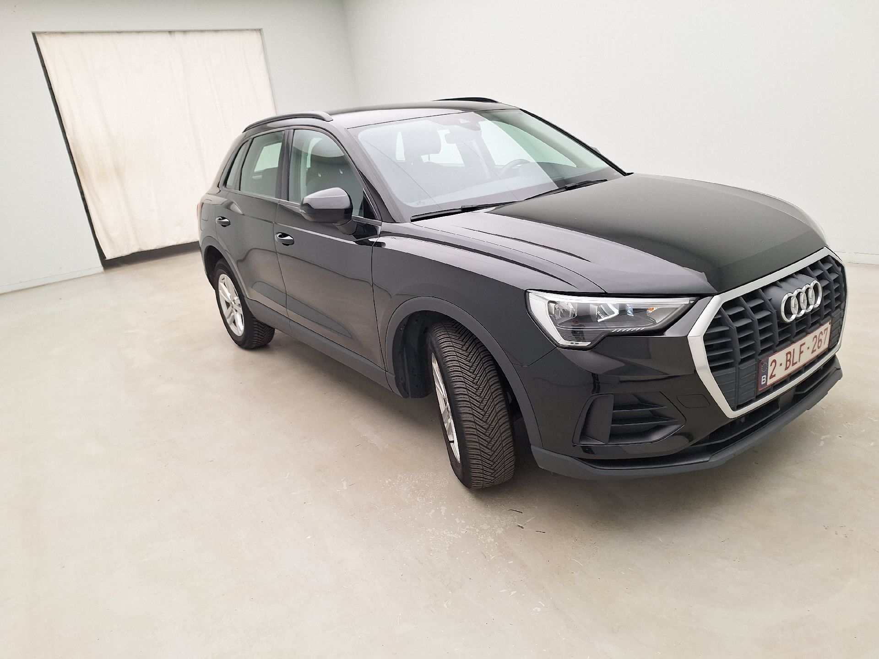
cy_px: 330
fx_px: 584
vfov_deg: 58.9
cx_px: 440
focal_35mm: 23
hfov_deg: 73.9
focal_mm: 5.54
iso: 64
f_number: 1.8
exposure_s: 1/100
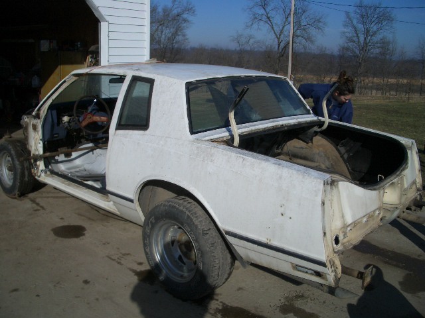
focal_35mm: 35
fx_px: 430
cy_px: 159
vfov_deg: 40.7
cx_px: 212
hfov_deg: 52.6
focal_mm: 5.8
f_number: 4.3
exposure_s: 1/2000
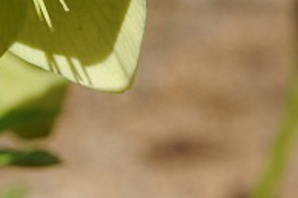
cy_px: -36
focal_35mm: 245
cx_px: 31
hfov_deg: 8.4
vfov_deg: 5.6
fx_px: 2026
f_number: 11
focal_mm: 85
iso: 400
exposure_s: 1/500
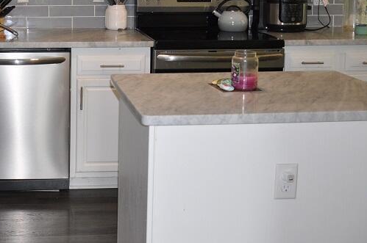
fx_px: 590
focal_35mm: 58
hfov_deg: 32.9
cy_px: 1
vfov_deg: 22.4
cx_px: 41
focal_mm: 18
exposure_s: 1/60
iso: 400
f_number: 3.5
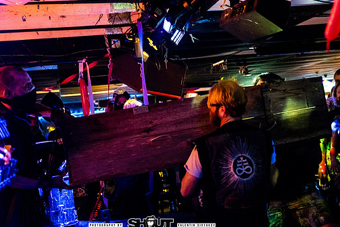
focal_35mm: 64
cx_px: 204
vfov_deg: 21.2
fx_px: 604
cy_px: 150
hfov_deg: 31.3
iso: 3200
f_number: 2.8
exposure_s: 1/200
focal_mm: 43.9
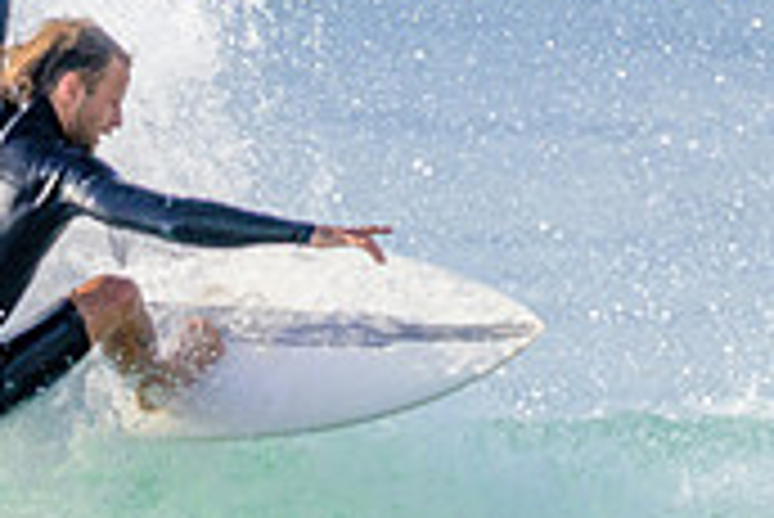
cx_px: 184
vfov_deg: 0.5
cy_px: 660
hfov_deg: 0.8
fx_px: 58054
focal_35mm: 2698
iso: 1600
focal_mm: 800
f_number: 11
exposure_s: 1/2000
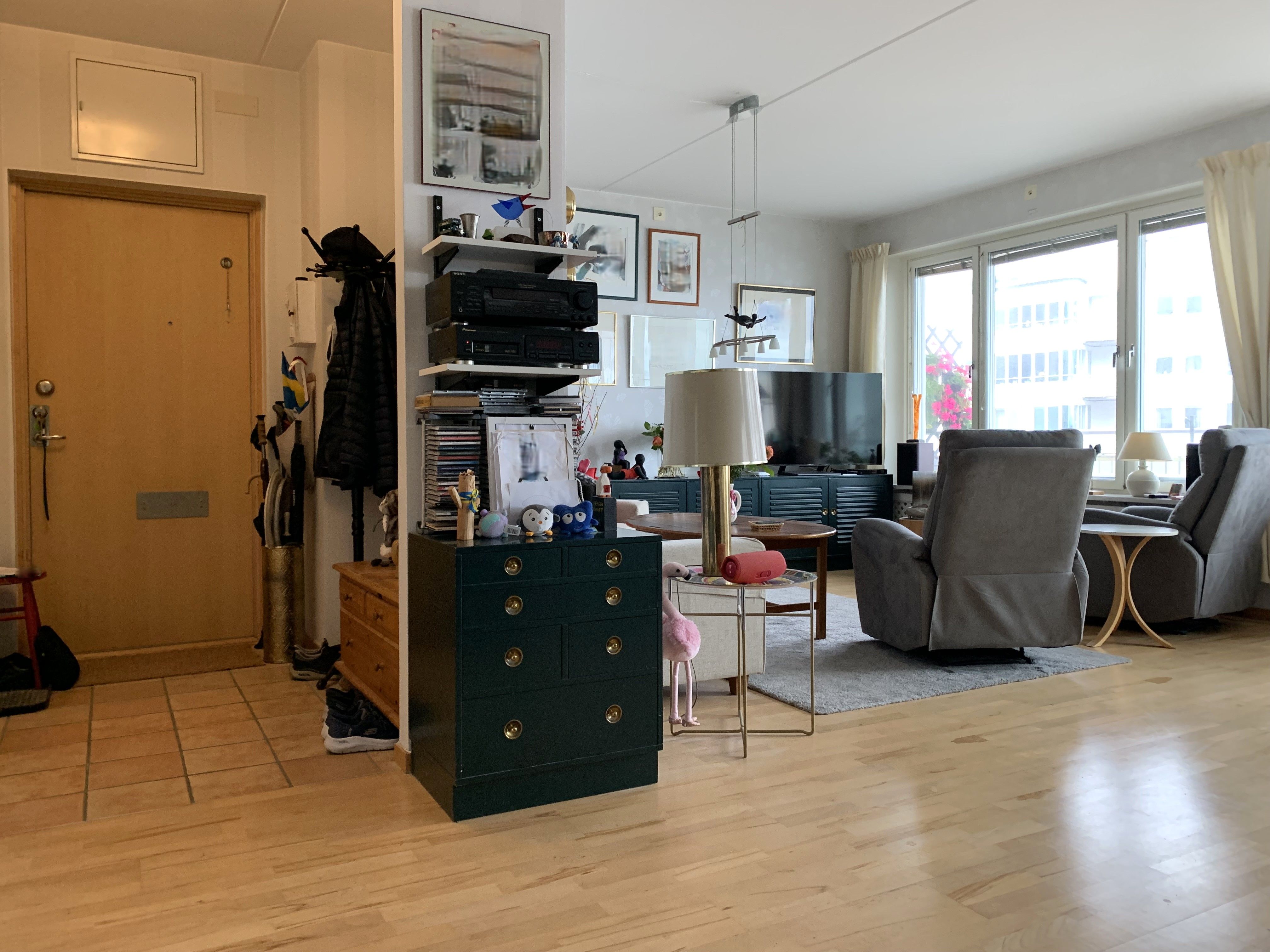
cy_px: 476
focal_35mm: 26
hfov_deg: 67.3
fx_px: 954
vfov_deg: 53.1
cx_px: 635
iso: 250
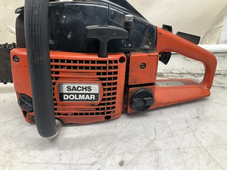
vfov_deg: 48.2
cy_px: 85
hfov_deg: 61.7
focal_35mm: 29
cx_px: 114
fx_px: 190
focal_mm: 3
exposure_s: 1/60
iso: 40
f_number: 1.8
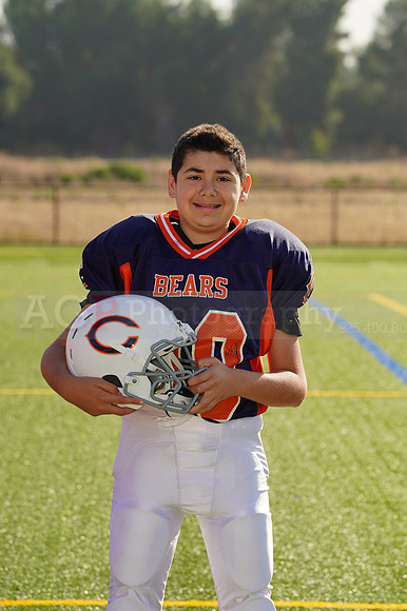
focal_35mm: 212
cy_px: 306
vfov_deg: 9.7
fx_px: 3599
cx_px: 204
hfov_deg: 6.5
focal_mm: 212
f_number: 9
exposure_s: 1/250
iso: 100
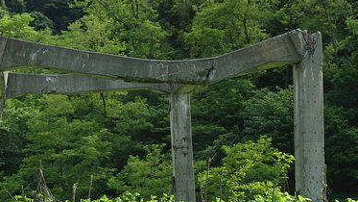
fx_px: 1025
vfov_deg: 11.2
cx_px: 157
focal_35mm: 108
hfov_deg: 19.8
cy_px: 159
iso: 400
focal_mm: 50
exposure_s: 1/320
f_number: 7.1
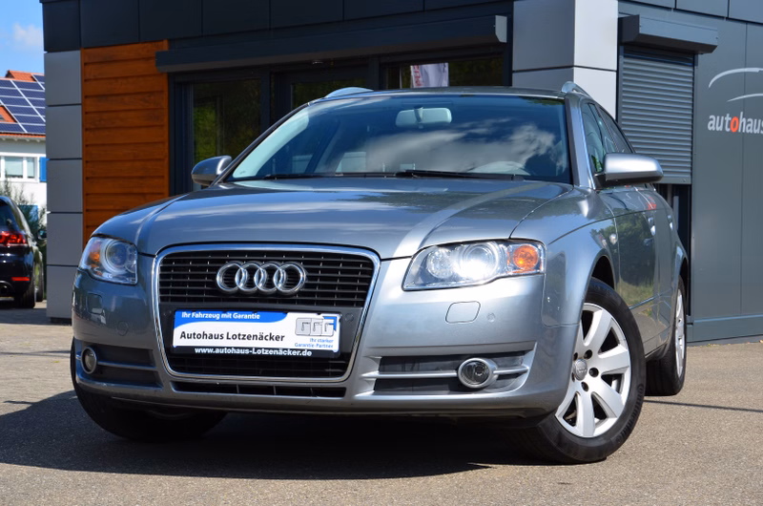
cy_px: 253
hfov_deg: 28.1
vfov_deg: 18.8
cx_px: 382
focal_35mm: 72
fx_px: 1523
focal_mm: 48
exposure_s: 1/125
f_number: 11
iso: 100
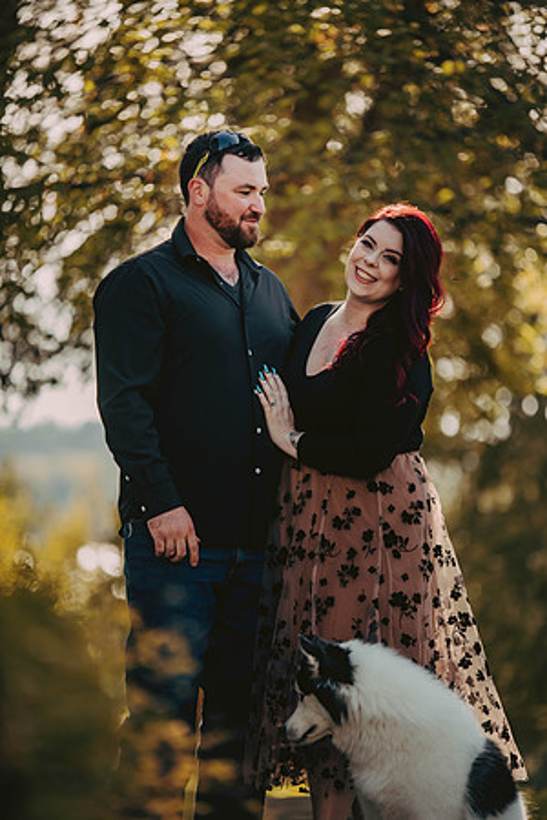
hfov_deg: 7.6
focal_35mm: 180
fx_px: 4102
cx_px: 274
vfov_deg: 11.4
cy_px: 410
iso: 400
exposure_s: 1/1250
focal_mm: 180
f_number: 2.8
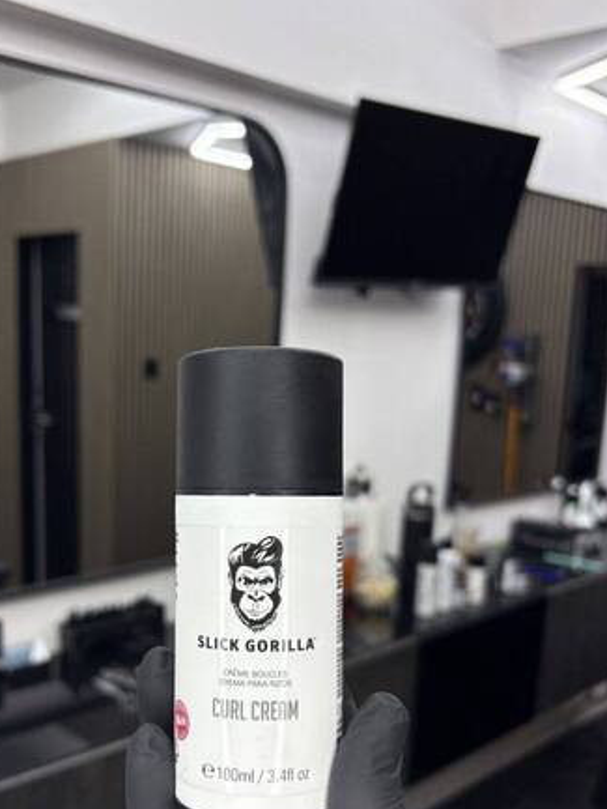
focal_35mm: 36
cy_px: 491
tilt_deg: -10.5
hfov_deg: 39.4
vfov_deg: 51.0
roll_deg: -2.2
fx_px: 841
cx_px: 228
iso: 40
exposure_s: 1/279
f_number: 1.6
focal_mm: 5.96
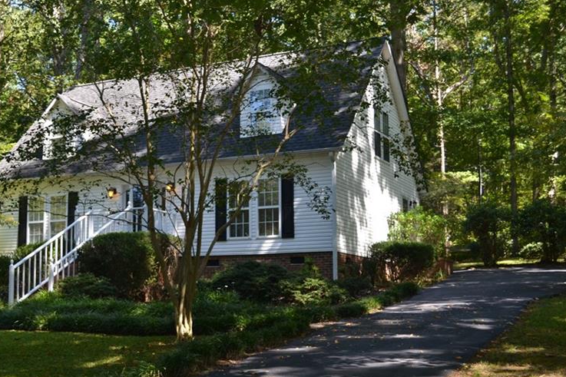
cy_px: 213
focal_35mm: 50
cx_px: 213
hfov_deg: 39.4
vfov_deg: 27.0
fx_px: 786
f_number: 4
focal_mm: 24
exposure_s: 1/125
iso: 110
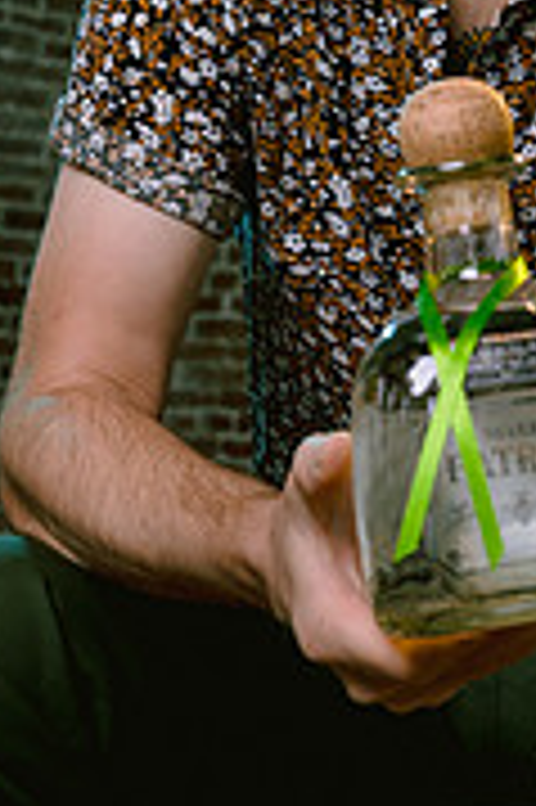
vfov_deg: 22.9
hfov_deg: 15.2
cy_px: 180
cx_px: 536
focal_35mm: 88
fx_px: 1969
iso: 200
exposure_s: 1/160
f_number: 5.6
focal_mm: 35
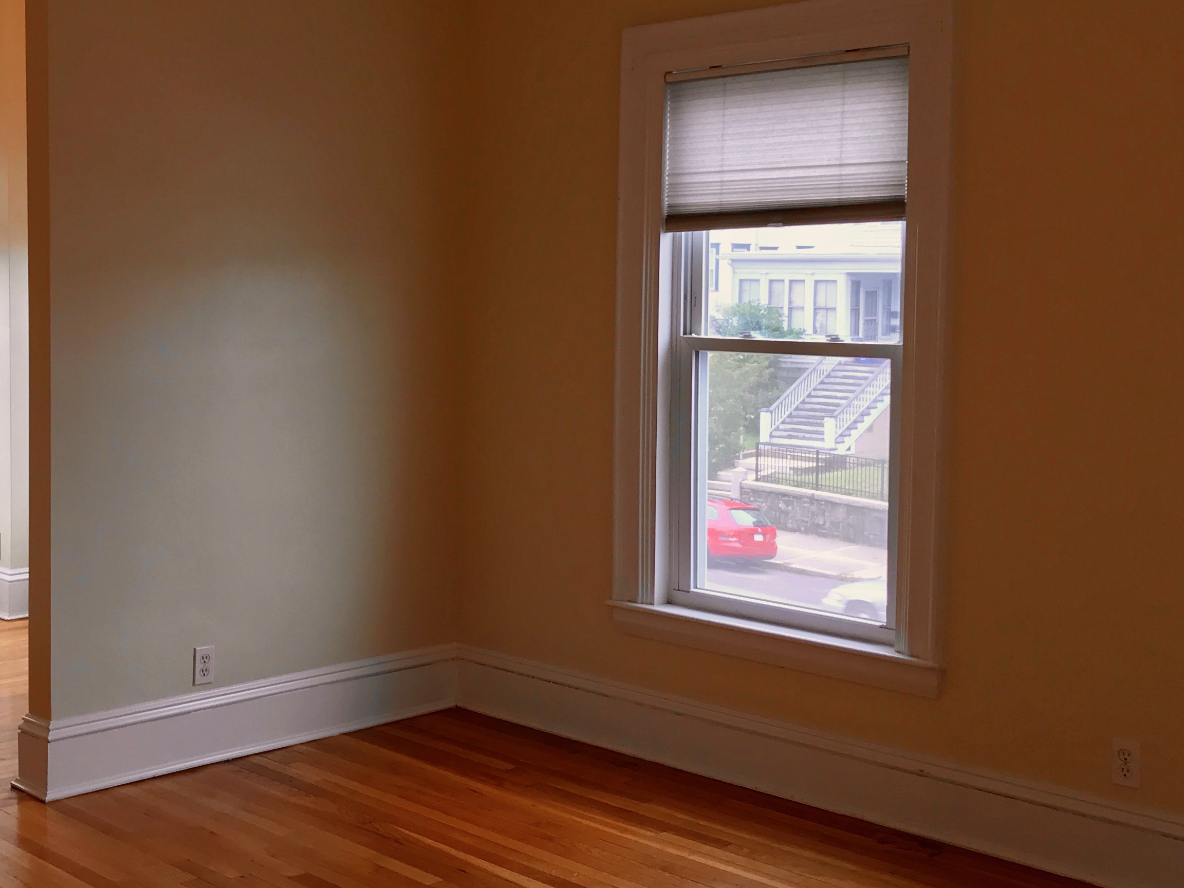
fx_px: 1676
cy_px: 401
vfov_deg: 29.7
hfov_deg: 38.3
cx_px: 361
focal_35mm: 49
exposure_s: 1/40
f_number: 1.8
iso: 25
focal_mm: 3.99
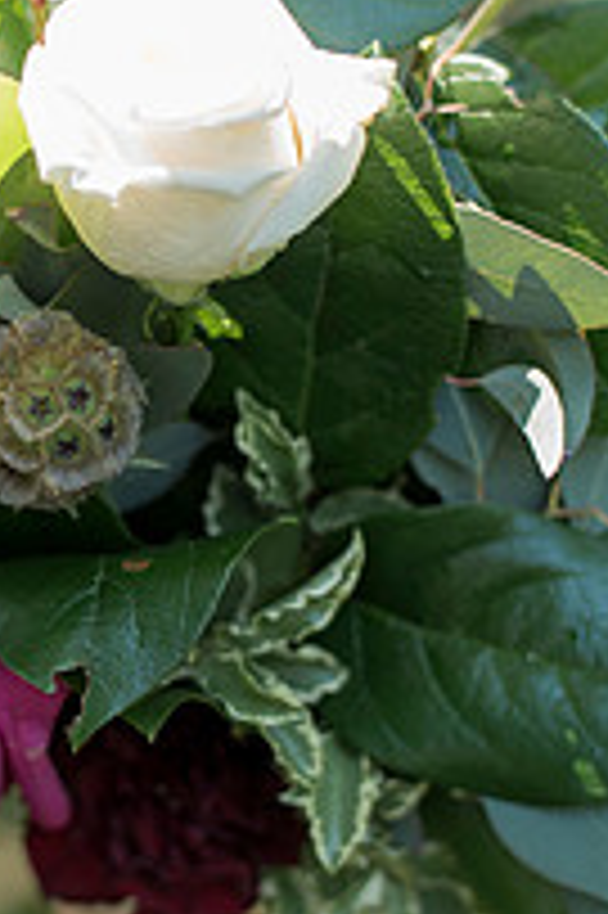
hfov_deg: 12.2
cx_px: 72
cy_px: 392
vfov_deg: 18.4
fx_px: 2817
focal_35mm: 111
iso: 400
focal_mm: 50
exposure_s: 1/250
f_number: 2.5
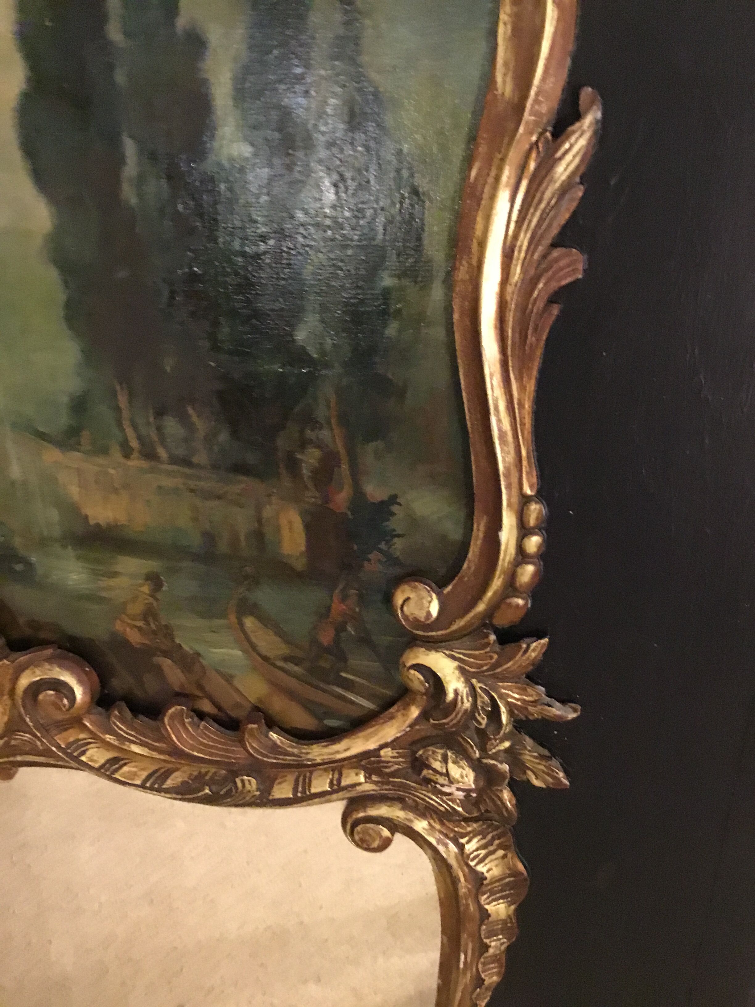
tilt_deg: -27.6
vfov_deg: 58.4
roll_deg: +1.9
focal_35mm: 31
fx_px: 902
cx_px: 378
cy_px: 504
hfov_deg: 45.4
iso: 400
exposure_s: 1/17
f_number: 2.4
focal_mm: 3.3
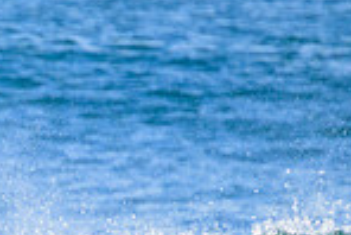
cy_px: 369
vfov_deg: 0.4
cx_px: -259
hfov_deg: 0.7
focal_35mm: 3138
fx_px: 30625
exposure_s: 1/2000
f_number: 11
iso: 1800
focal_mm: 800
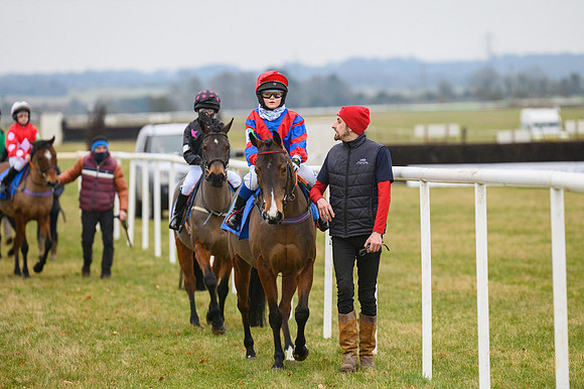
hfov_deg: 9.4
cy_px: 194
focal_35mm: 220
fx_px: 3567
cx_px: 292
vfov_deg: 6.2
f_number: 5
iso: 1000
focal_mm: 220
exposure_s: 1/2000
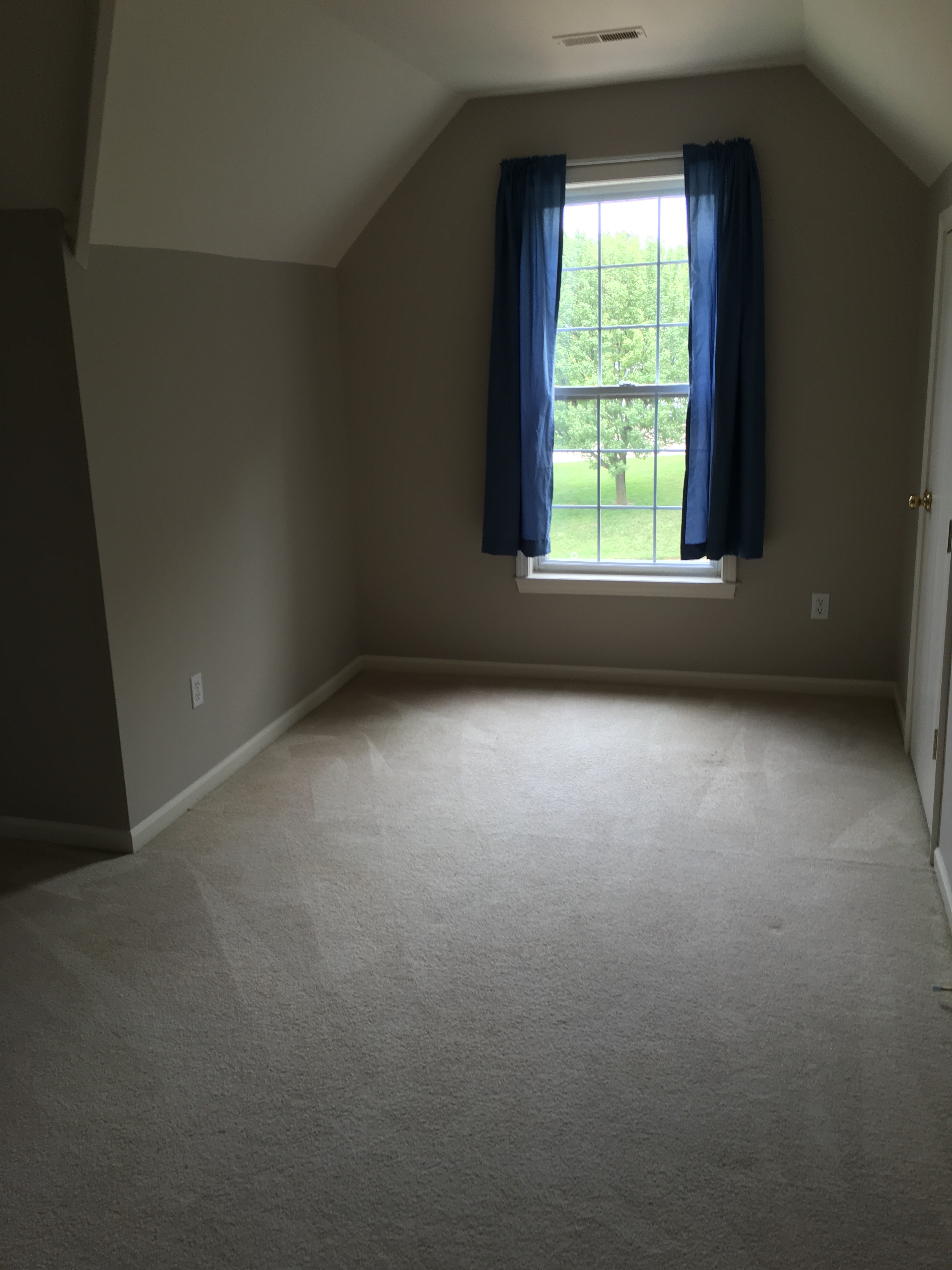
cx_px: 476
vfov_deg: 61.7
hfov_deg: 48.2
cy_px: 635
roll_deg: +1.9
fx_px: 1063
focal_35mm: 29
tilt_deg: -14.8
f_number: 2.2
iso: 32
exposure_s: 1/60
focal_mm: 4.15
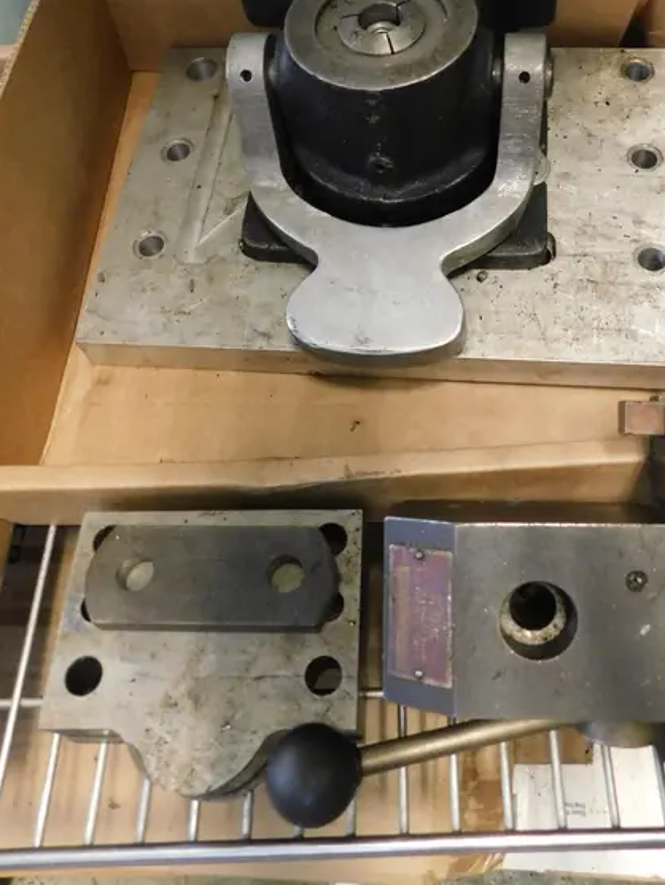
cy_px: 342
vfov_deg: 57.7
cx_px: 416
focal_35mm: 31
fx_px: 793
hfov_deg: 45.1
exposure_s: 1/8
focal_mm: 4
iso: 560
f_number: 3
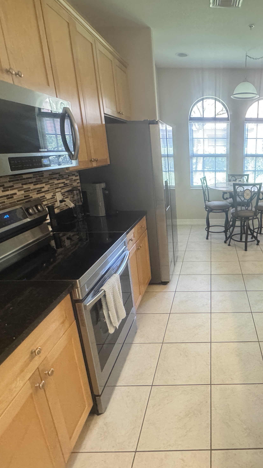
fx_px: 260
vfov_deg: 83.8
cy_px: 234
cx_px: 217
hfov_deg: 49.9
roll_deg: -1.0
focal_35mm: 21
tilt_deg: -18.6
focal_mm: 2.22
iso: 1000
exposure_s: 1/60
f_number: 2.2
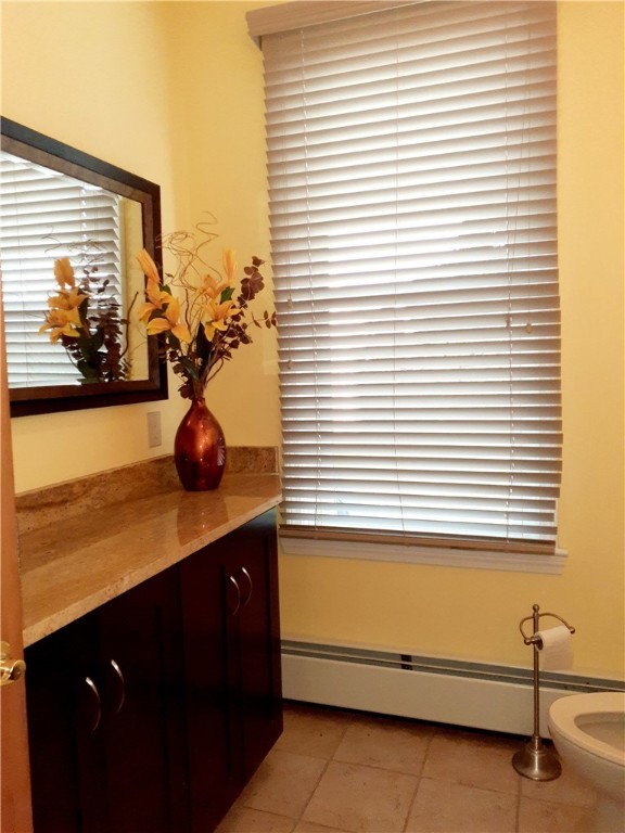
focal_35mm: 27
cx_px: 312
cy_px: 416
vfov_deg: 65.3
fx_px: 650
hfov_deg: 51.4
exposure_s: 1/60
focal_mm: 3.6
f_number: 1.9
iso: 250
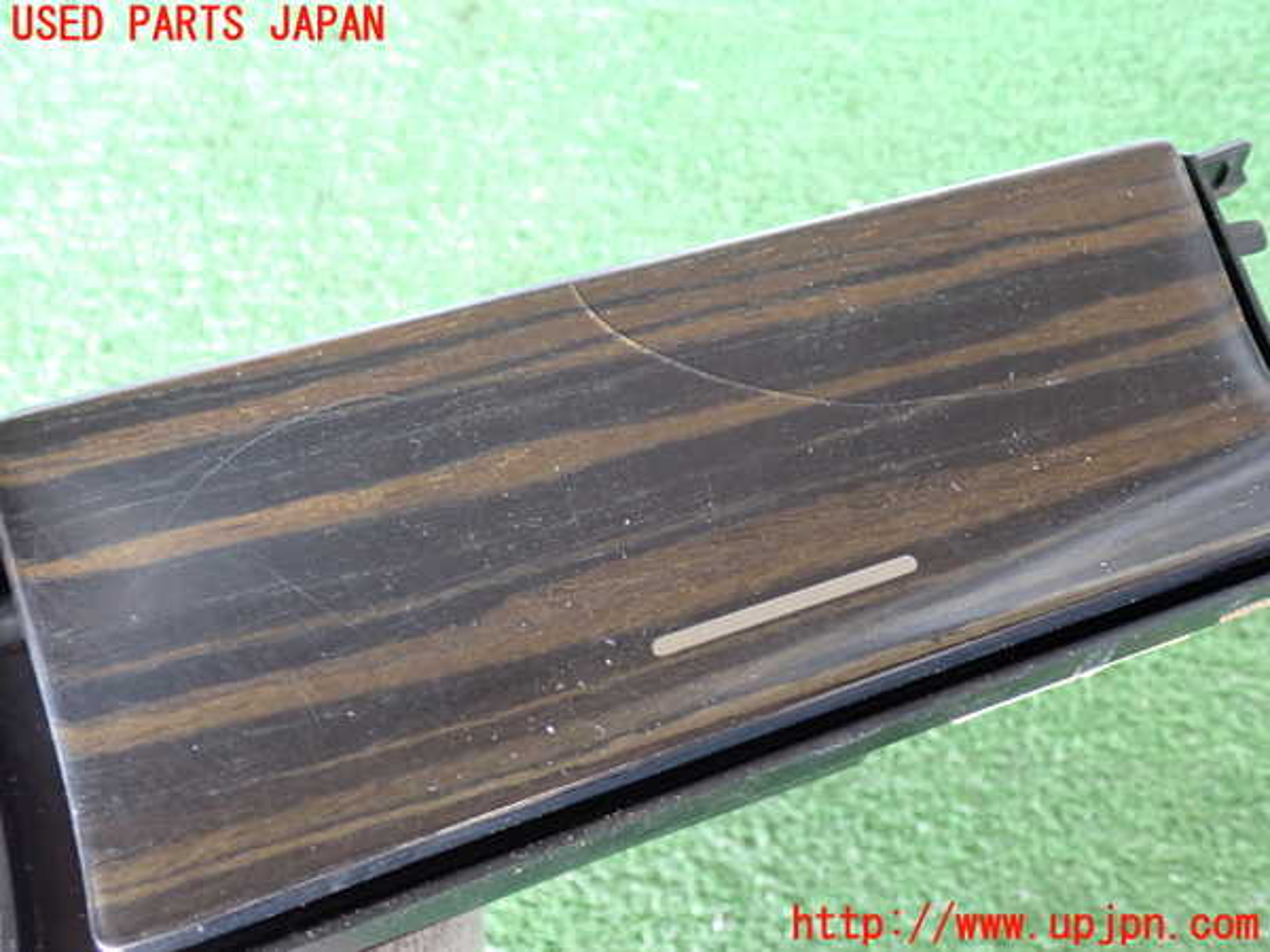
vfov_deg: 44.2
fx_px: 1174
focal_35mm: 32
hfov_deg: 56.8
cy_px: 476
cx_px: 635
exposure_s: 1/30
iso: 400
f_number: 2.4
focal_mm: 5.79
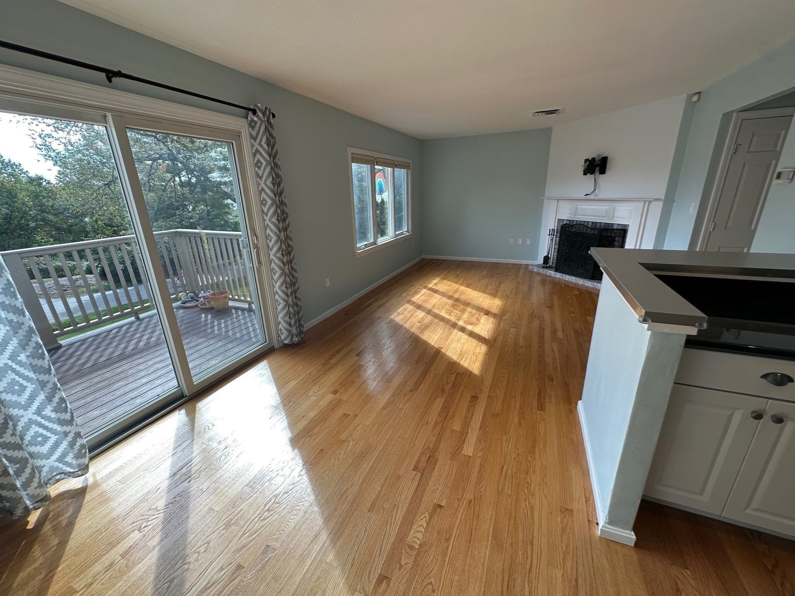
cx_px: 398
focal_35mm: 14
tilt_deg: -19.1
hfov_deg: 102.1
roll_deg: +1.7
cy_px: 298
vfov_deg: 85.7
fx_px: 322
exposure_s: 1/176
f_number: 2.2
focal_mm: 2.22
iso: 40
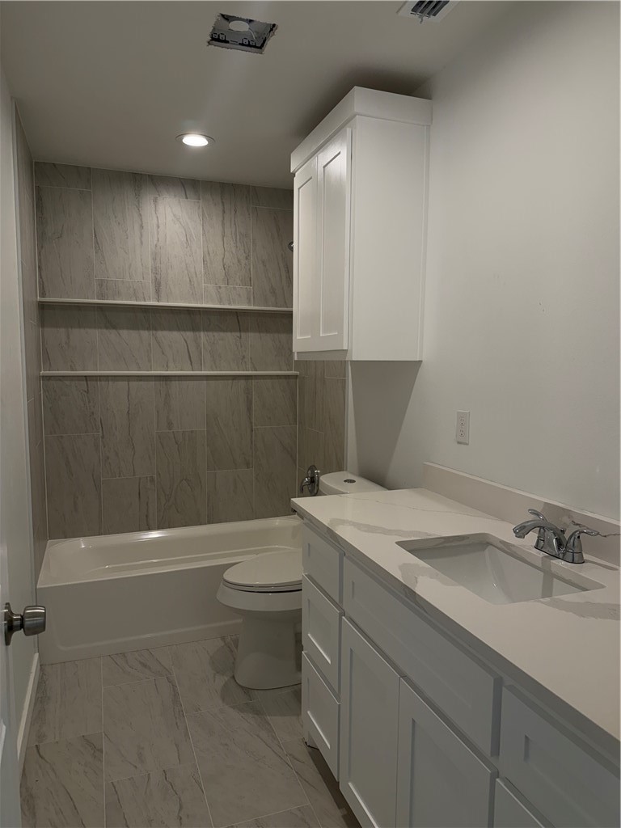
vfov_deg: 71.6
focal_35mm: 24
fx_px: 574
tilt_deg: -5.3
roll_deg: -0.2
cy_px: 414
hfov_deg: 56.8
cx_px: 310
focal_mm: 6.76
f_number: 1.78
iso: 64
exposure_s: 1/120
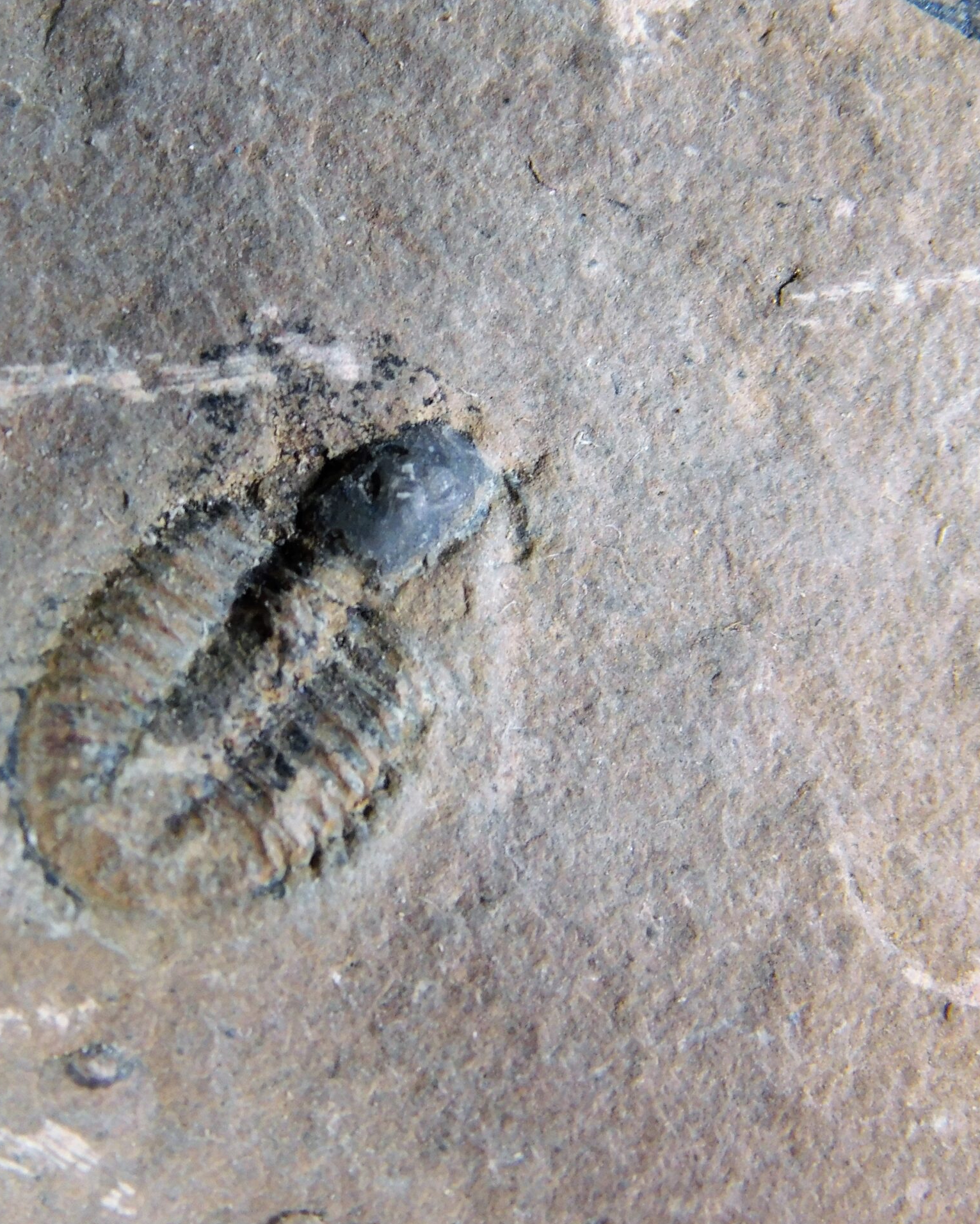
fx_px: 6343
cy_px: 613
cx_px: 269
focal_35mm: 175
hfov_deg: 8.8
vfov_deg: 11.0
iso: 125
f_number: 5
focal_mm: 23.7
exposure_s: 1/50
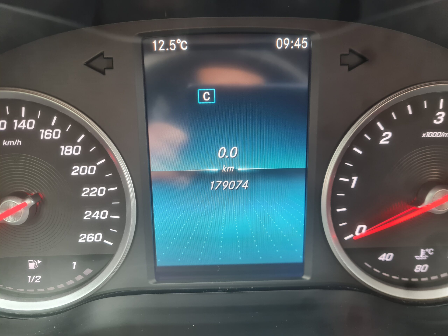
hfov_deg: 67.3
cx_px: 224
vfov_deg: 53.1
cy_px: 168
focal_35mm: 26
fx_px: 336
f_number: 1.8
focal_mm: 5.4
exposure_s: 1/50
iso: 320
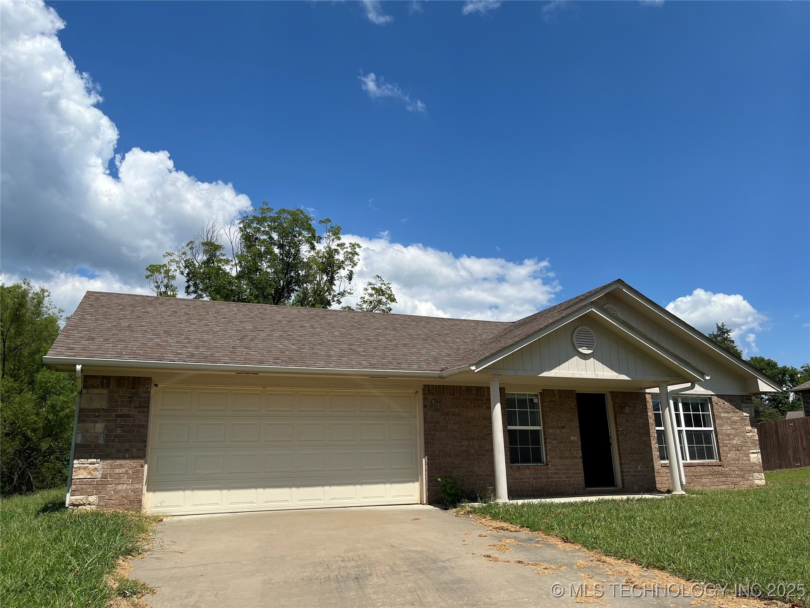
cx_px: 405
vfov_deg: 53.1
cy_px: 304
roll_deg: +1.7
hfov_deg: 67.3
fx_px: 608
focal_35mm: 26
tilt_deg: +14.1
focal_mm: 5.1
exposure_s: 1/4854
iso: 50
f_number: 1.6
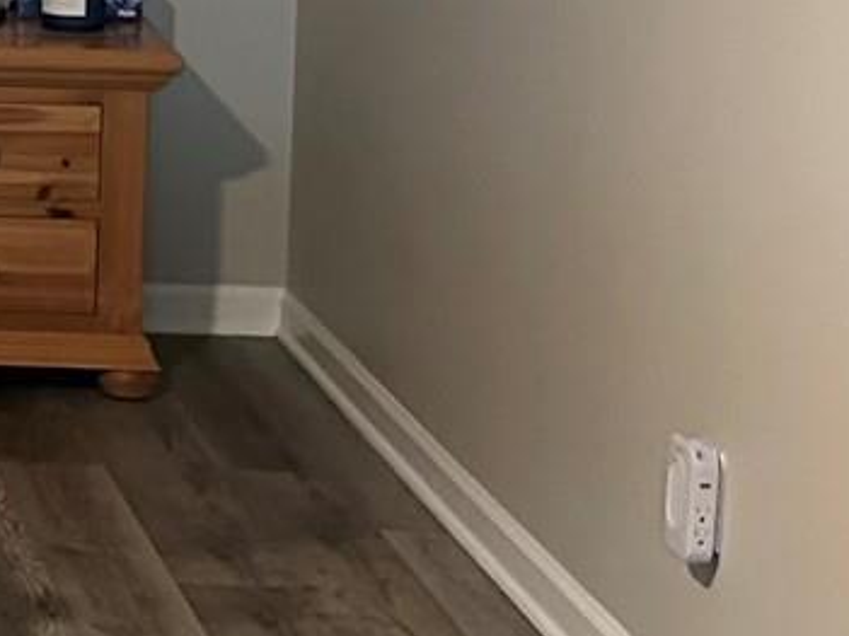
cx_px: -554
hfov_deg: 13.1
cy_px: -177
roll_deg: -1.6
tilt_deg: -6.1
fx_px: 3432
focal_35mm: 140
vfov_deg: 10.4
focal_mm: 6.86
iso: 640
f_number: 1.78
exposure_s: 1/40
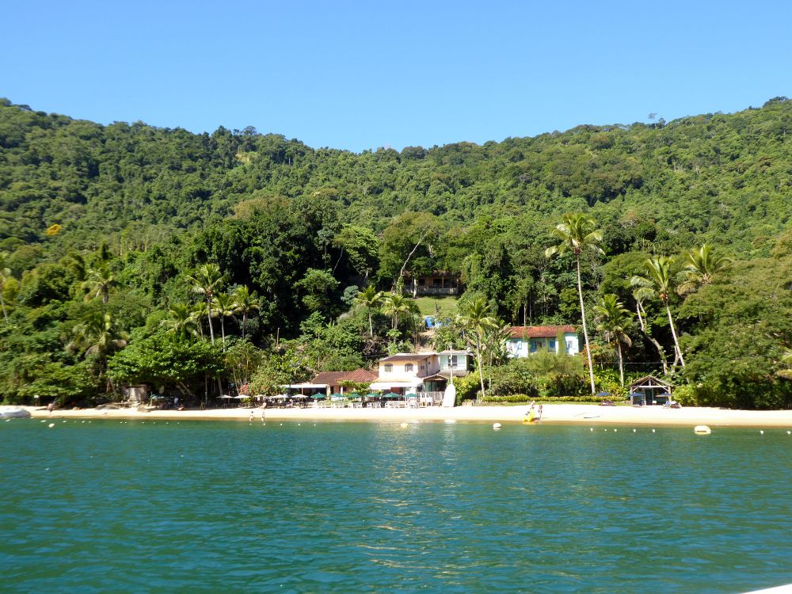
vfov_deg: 42.9
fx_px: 755
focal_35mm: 33
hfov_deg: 55.4
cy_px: 297
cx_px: 396
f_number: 3.6
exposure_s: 1/320
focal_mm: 5.8
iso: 80
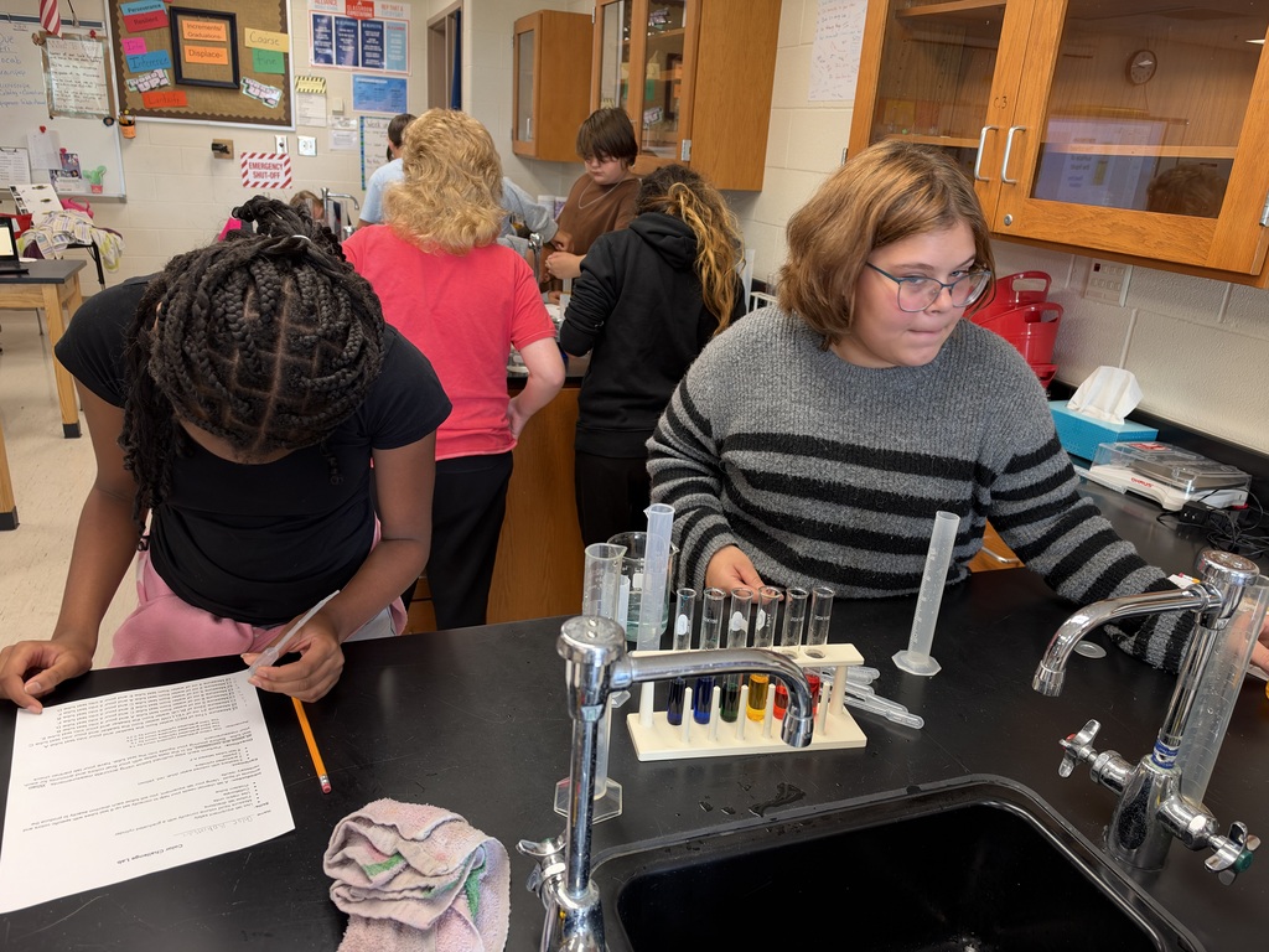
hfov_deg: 71.6
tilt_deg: -18.8
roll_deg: -3.0
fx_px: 880
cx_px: 634
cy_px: 476
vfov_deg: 56.8
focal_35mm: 24
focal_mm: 6.93
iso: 200
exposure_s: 1/60
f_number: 1.8
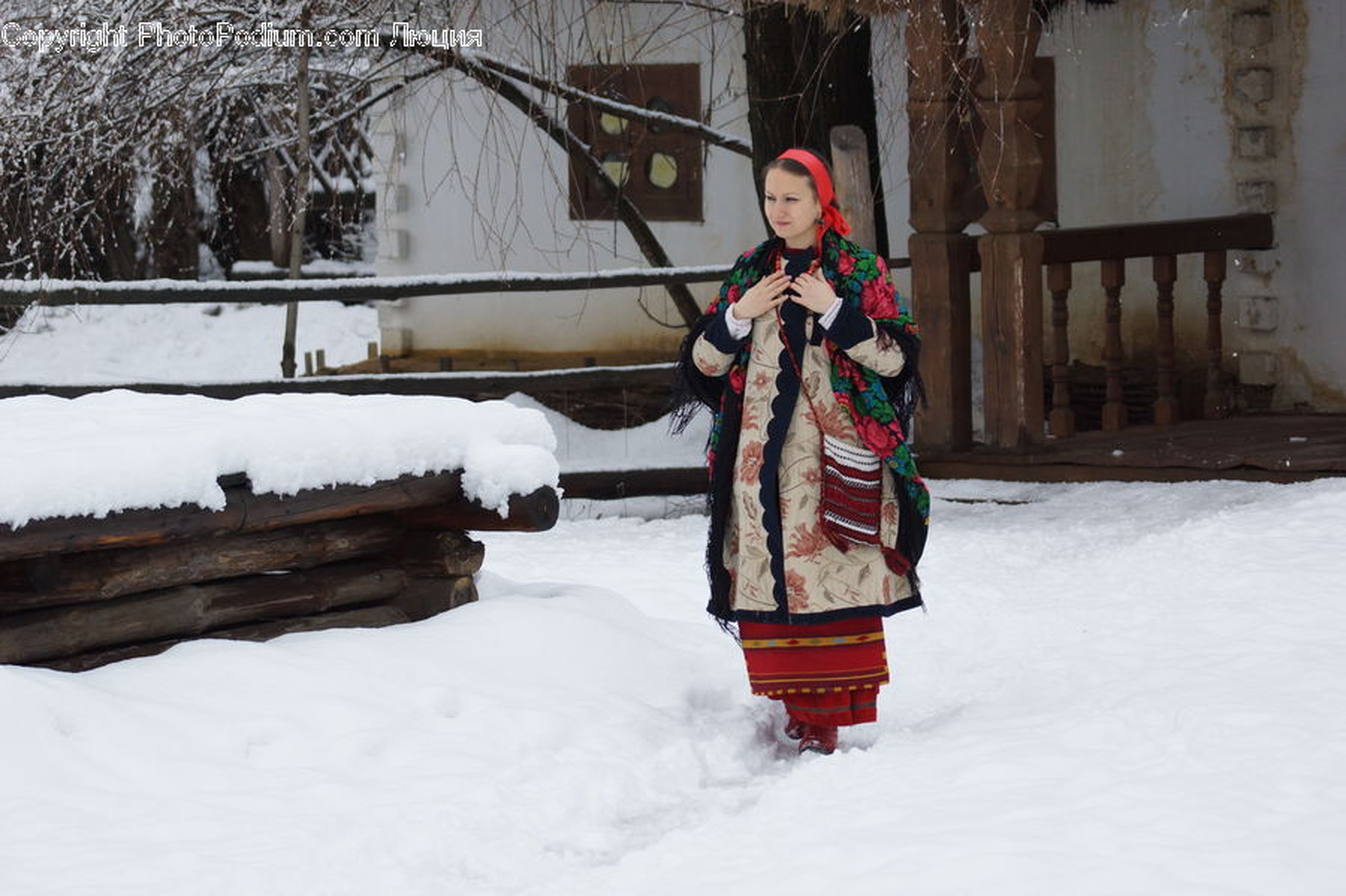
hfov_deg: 13.0
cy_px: 448
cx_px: 673
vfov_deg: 8.7
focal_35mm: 158
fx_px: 5885
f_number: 5.6
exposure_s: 1/1600
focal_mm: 105
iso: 400
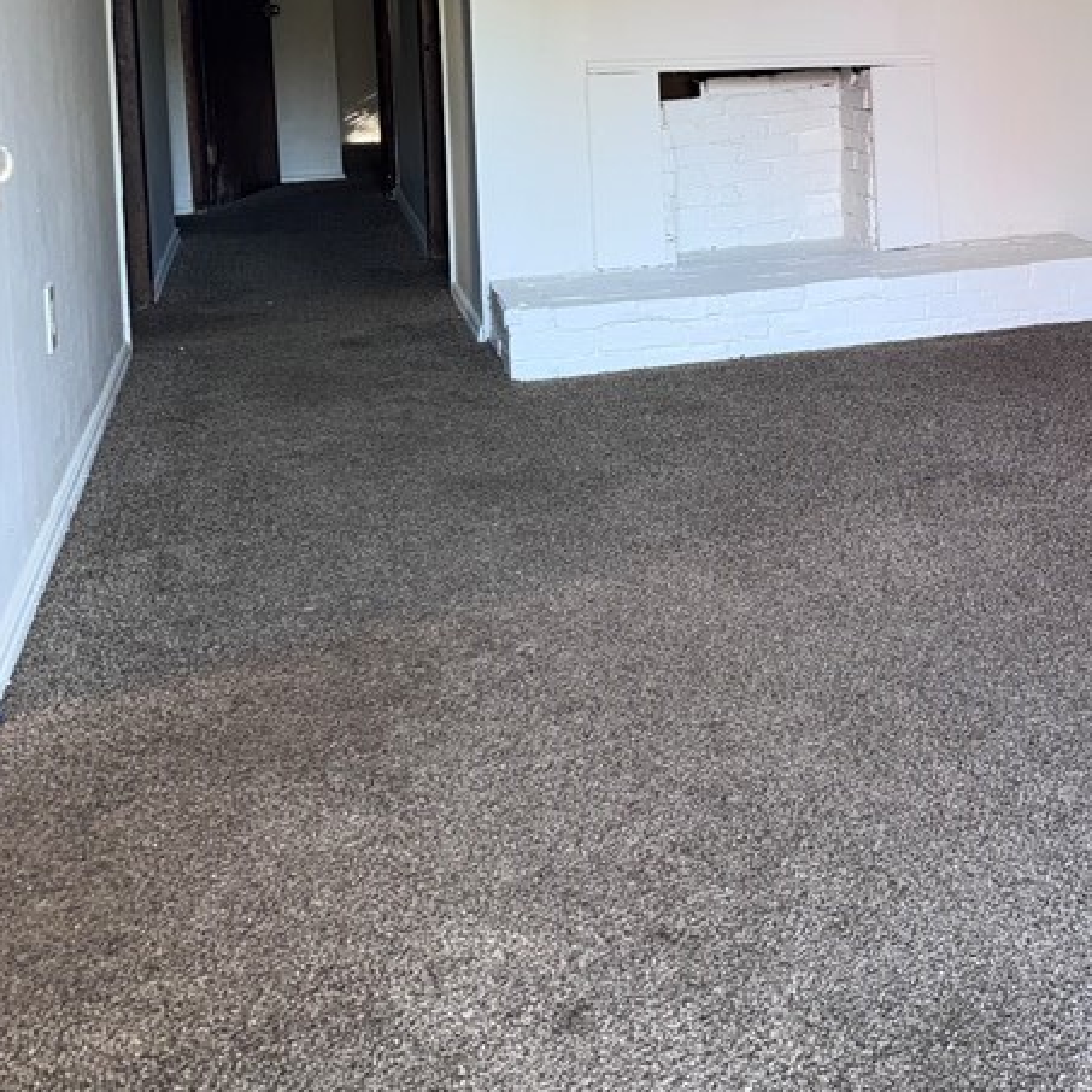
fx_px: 1713
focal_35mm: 48
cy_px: 135
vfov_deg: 33.7
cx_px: 902
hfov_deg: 34.1
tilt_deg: -4.5
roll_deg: +1.4
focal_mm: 6.76
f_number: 1.78
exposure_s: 1/33
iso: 100
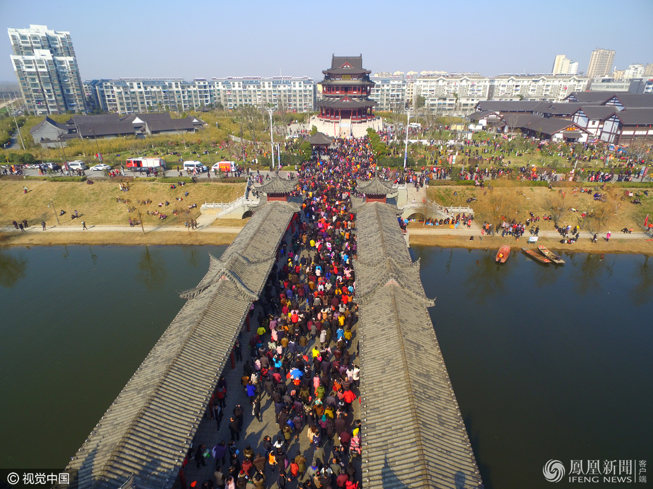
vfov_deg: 66.0
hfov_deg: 81.7
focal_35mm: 20
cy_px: 244
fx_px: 377
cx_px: 326
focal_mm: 3.61
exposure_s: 1/650
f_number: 2.8
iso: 100
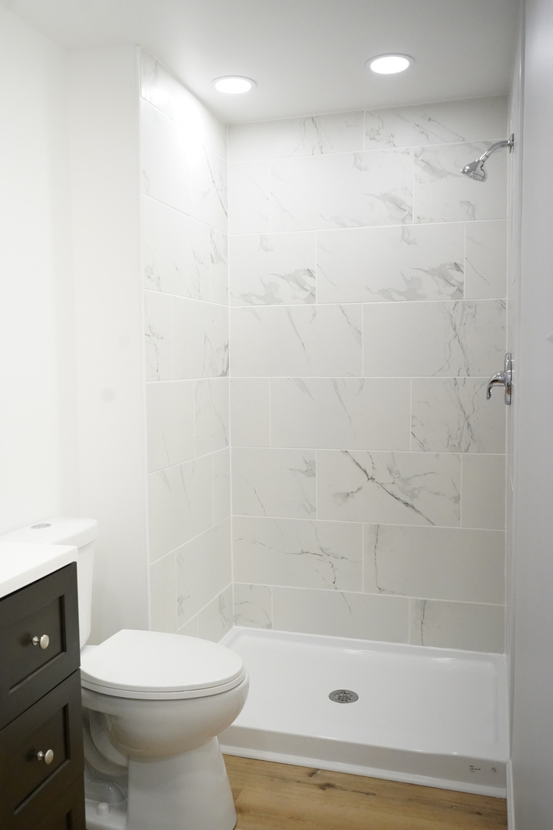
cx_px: 276
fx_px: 714
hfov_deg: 42.3
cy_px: 415
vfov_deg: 60.3
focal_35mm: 31
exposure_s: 1/800
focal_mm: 31
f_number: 5
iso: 8000
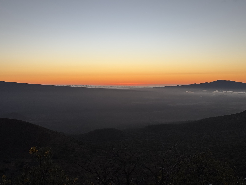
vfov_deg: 30.3
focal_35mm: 48
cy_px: 92
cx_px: 123
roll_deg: +0.1
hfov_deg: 39.7
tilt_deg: -2.5
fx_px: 341
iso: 64
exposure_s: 1/846
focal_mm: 6.76
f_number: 1.78
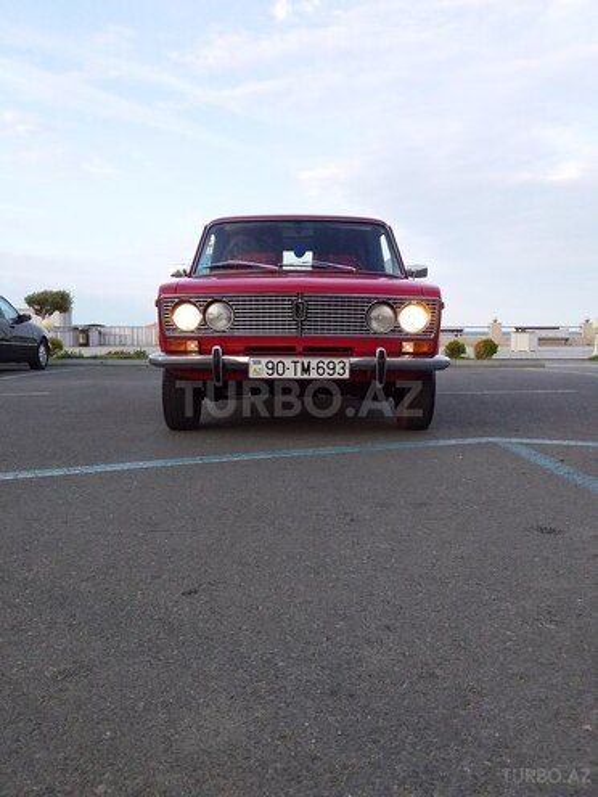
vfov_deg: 58.4
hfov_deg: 45.4
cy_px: 398
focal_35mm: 31
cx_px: 299
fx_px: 714
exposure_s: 1/302
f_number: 2.2
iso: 40
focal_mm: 3.3
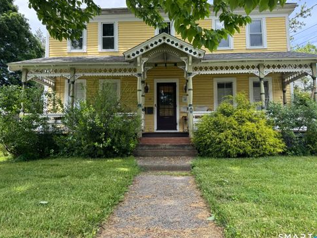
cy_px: 119
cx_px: 162
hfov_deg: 69.4
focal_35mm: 25
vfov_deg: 54.9
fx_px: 229
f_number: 1.78
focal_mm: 6.76
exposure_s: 1/773
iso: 80
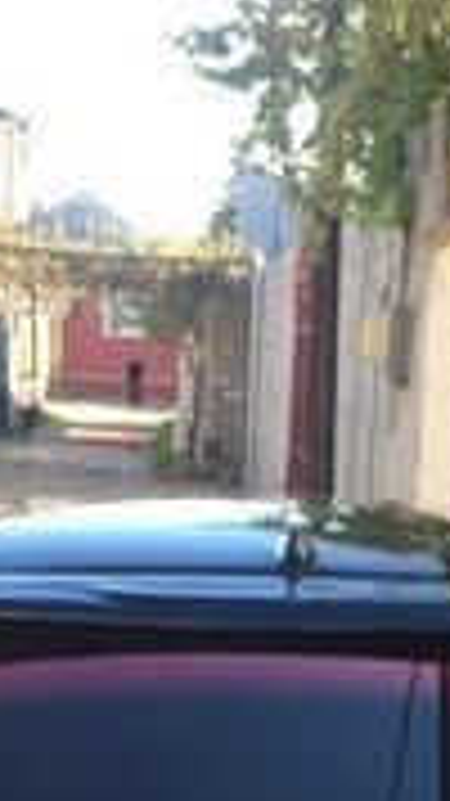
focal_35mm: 88
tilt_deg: -21.0
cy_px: 1076
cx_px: 310
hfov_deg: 13.7
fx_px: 1868
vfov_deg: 21.6
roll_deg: -2.3
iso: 32
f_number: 2.2
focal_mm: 4.15
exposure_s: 1/268
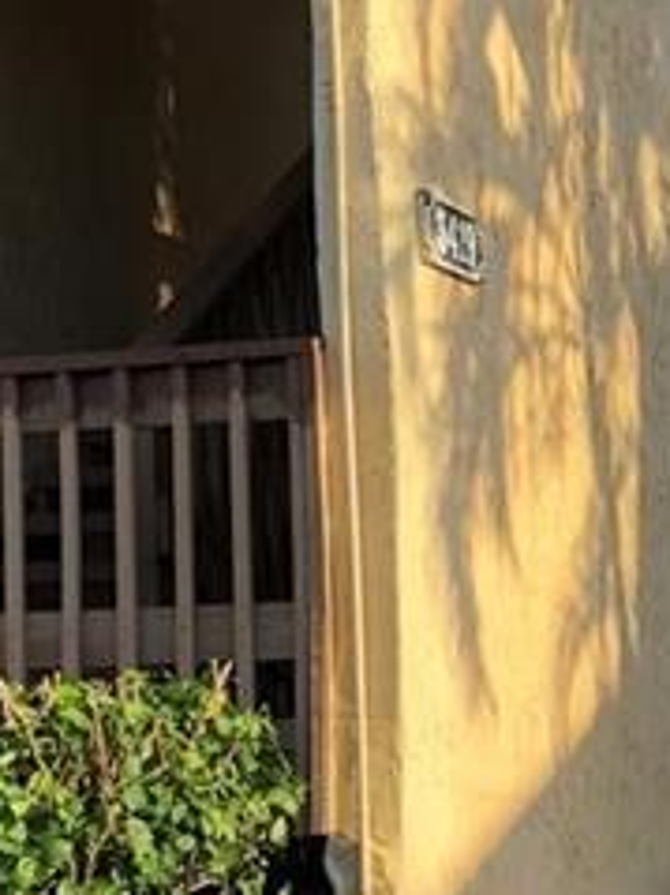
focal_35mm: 90
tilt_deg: +3.5
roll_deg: +2.1
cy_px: 595
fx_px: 2325
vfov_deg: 21.7
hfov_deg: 15.7
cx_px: 838
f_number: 1.8
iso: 20
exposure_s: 1/315
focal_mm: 3.99
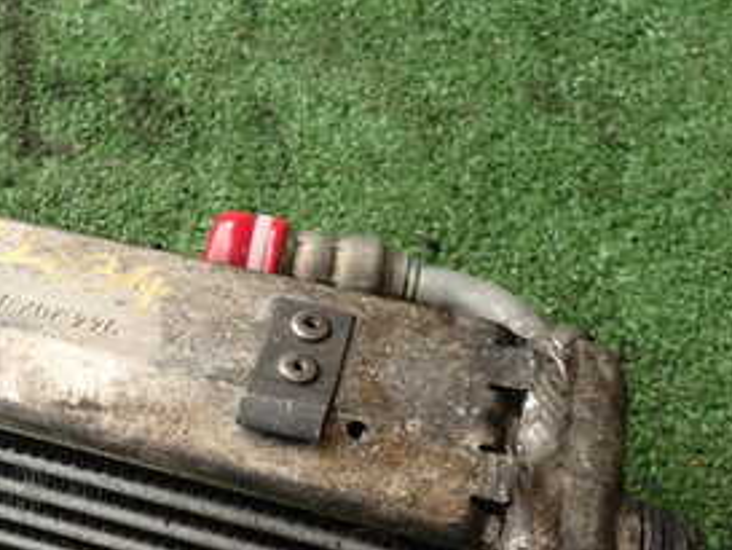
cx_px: 8
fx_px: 1164
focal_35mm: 55
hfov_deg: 32.3
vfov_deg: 26.4
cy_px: 362
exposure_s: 1/100
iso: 100
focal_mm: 4.5
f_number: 2.8
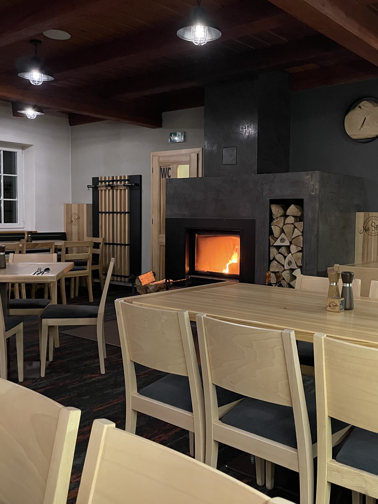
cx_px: 224
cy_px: 250
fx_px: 510
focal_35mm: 35
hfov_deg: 40.5
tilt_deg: -2.5
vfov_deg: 52.6
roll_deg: -1.0
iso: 640
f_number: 1.6
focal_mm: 4.2
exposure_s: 1/25
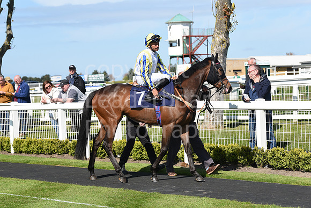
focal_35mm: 95
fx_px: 821
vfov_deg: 14.4
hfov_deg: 21.5
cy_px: 104
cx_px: 156
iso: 400
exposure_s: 1/2000
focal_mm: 95
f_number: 5.6
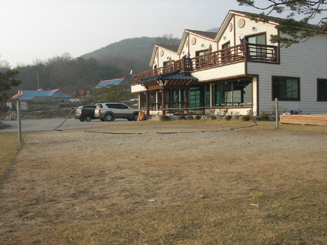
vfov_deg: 37.7
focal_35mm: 38
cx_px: 164
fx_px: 359
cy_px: 122
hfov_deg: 49.0
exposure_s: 1/253
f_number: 4.8
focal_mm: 7.8
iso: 64
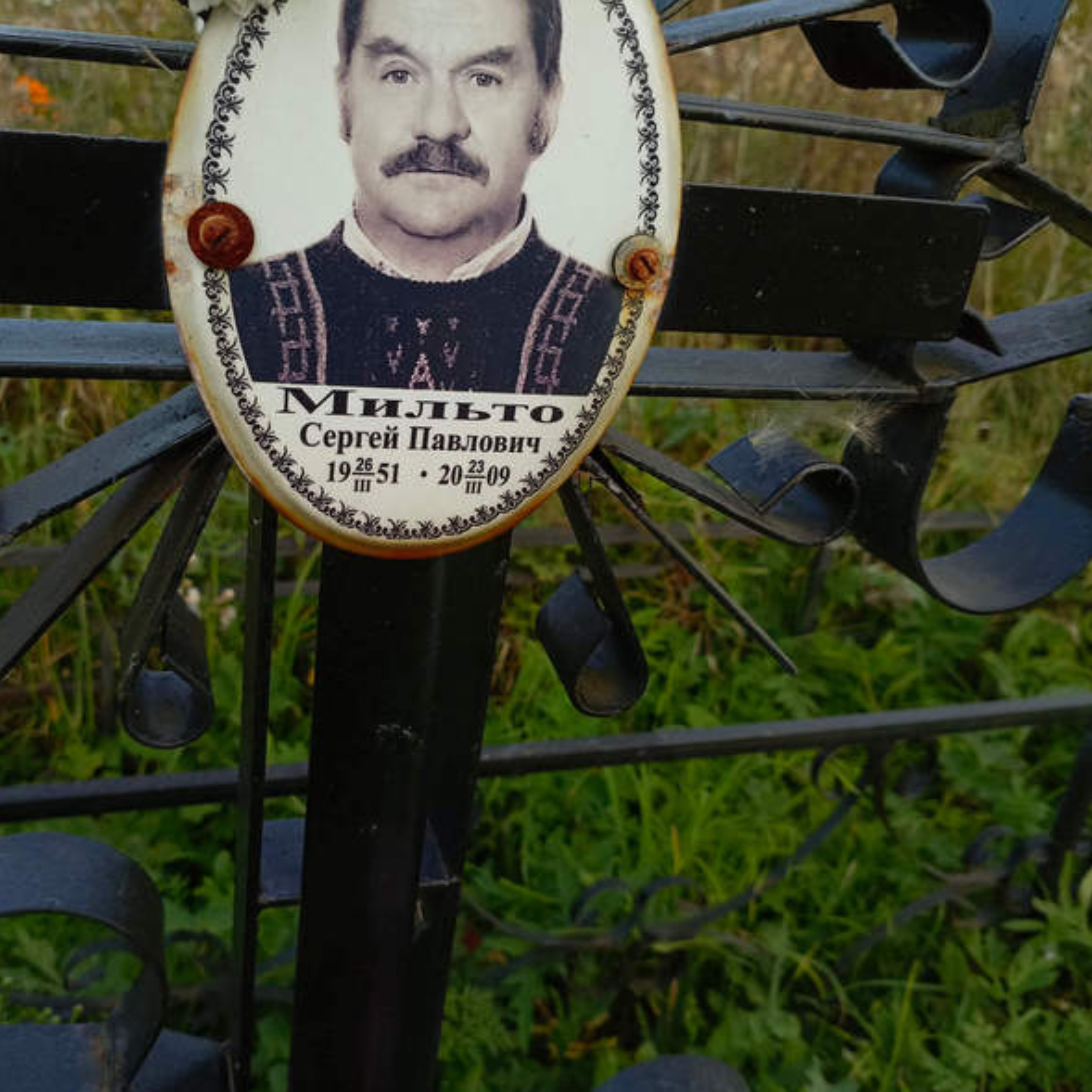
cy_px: 554
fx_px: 1071
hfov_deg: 53.7
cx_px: 441
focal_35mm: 30
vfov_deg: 54.0
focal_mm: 4.76
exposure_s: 1/221
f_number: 1.69
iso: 110
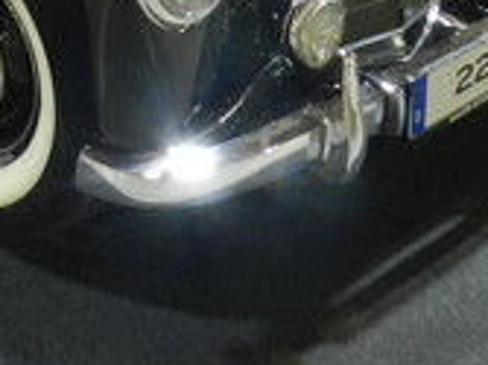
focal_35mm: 88
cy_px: -272
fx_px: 1240
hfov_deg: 20.8
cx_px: -99
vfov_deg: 14.8
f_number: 3.4
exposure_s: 1/25
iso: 400
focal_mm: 4
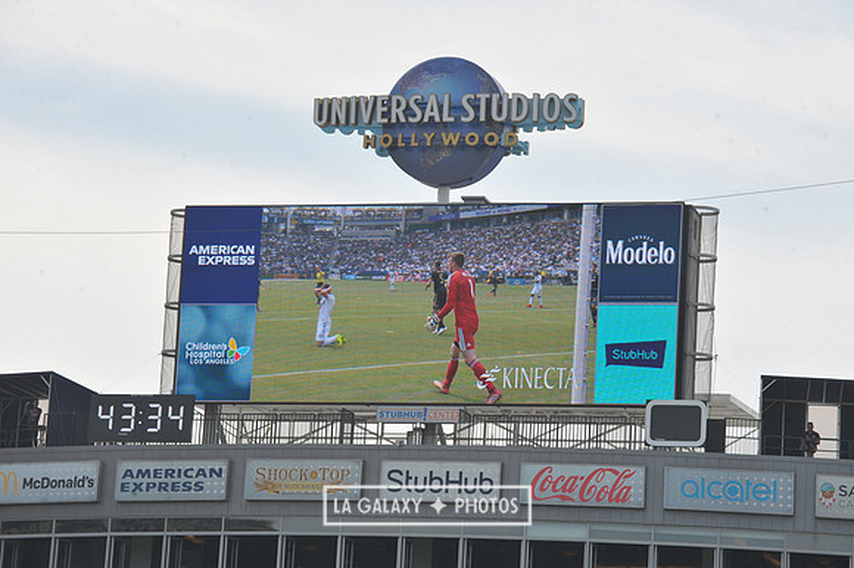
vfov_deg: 7.8
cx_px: 427
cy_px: 284
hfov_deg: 11.8
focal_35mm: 175
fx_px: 4149
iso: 320
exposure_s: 1/500
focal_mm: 175
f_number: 11
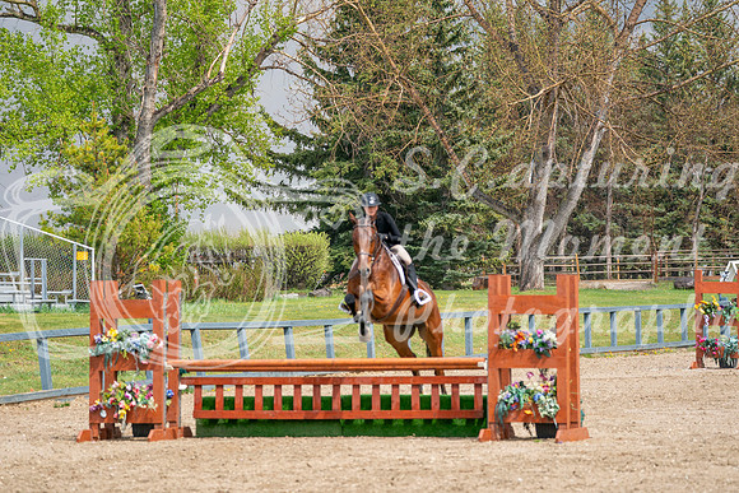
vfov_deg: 7.9
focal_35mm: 175
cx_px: 370
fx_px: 3593
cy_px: 246
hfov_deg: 11.7
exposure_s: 1/1250
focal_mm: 175
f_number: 5.6
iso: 500
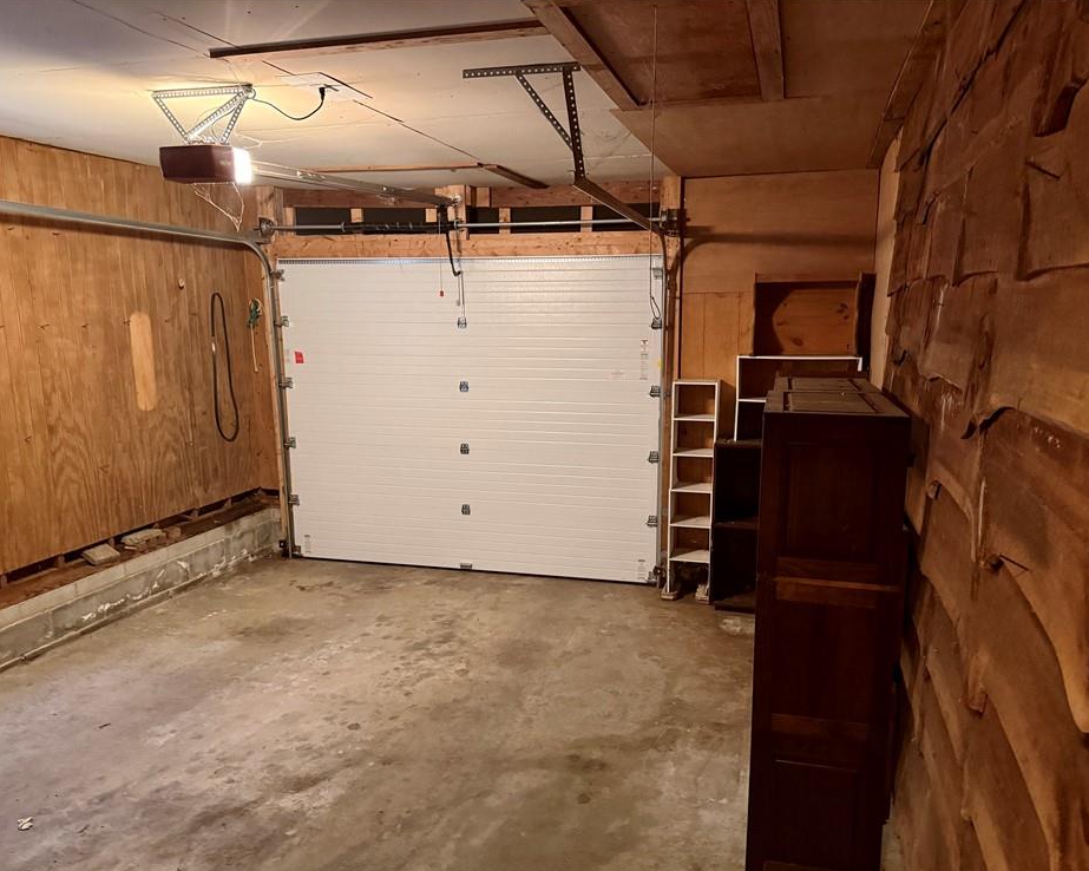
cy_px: 448
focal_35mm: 26
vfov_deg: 54.9
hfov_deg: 66.0
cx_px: 564
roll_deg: +0.6
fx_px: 838
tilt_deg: -8.2
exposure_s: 1/40
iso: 1000
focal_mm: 6.76
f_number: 1.78
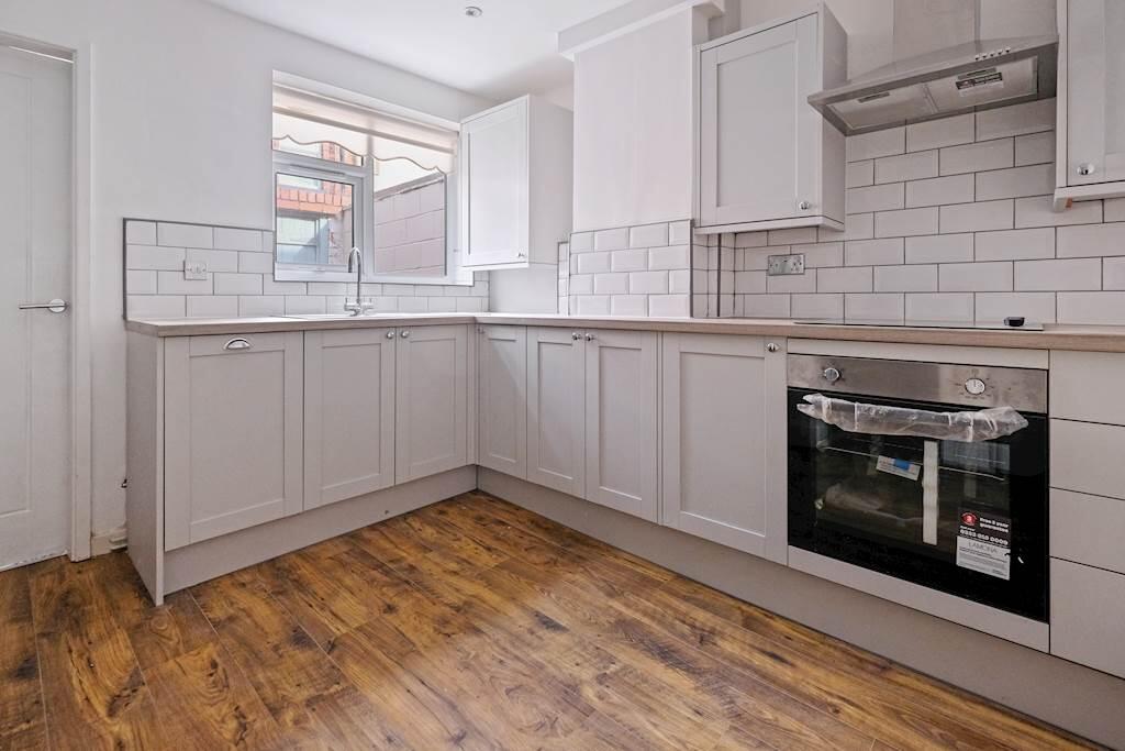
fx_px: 469
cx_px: 562
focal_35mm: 15
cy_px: 376
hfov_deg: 100.4
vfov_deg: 77.3
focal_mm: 10
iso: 1600
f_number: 4
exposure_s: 1/60
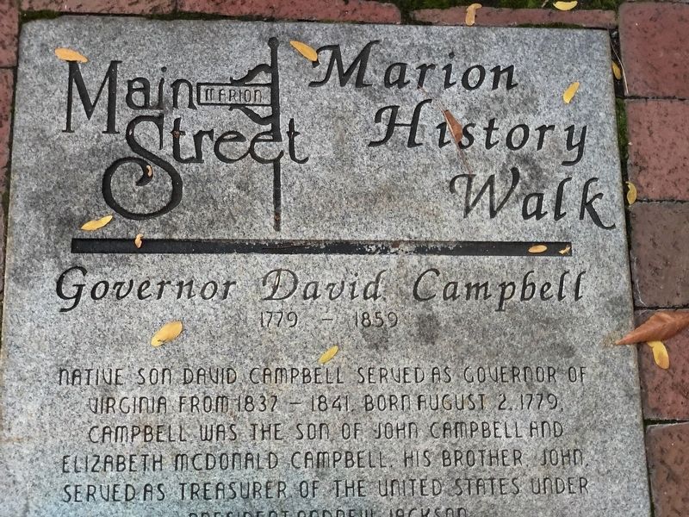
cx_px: 344
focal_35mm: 52
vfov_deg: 28.0
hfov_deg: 36.8
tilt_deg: -77.4
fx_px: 1035
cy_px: 258
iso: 160
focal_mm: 6
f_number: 2.4
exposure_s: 1/8
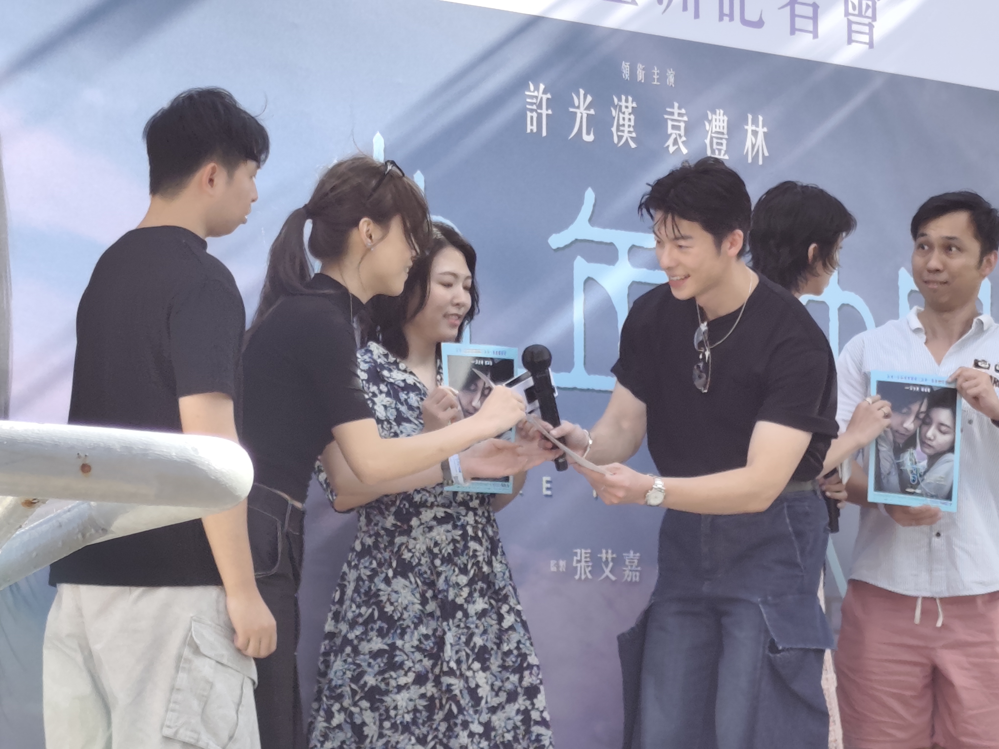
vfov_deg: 10.9
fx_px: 3925
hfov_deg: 14.5
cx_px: 500
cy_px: 374
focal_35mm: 136
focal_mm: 6.19
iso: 50
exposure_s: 1/179
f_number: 1.65
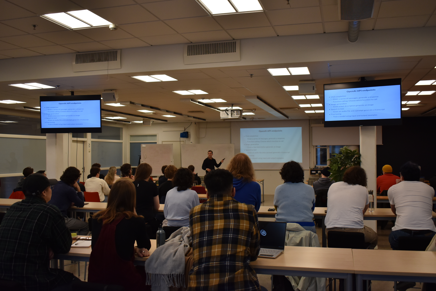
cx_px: 218
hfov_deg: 53.1
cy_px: 146
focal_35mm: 36
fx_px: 436
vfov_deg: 36.9
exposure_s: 1/250
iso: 640
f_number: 3.8
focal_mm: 24
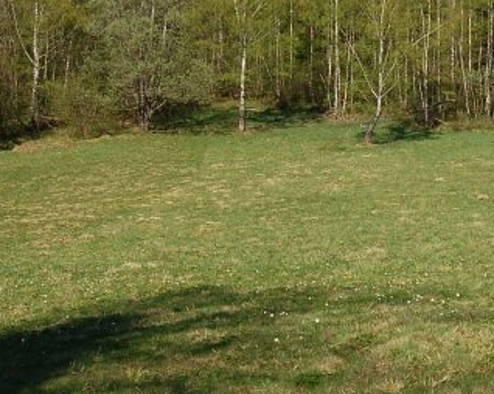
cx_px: 430
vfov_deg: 16.7
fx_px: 1344
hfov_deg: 20.5
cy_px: 208
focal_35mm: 92
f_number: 10
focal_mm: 26
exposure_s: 1/250
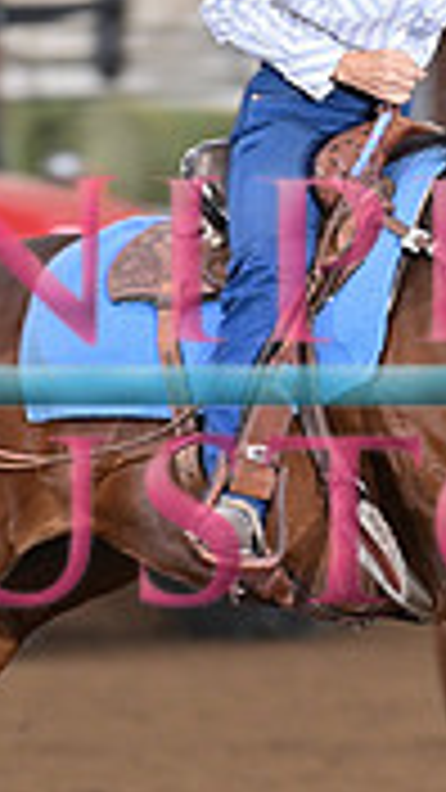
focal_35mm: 692
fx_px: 14549
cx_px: 387
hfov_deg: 1.8
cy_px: 380
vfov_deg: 3.1
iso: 1600
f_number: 3.2
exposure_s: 1/250
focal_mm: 200
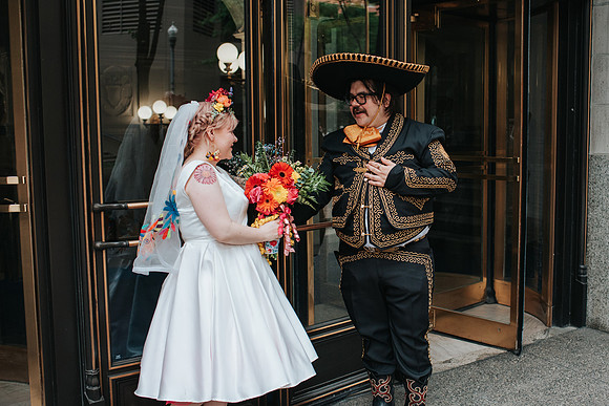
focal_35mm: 42
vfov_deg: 31.9
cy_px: 203
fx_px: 712
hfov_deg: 46.1
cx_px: 363
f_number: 3.5
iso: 1000
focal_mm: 35
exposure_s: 1/1250
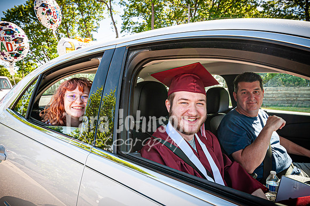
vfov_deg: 50.3
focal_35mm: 26
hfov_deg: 70.5
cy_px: 103
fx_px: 219
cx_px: 155
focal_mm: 17
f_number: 6.3
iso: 200
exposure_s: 1/160
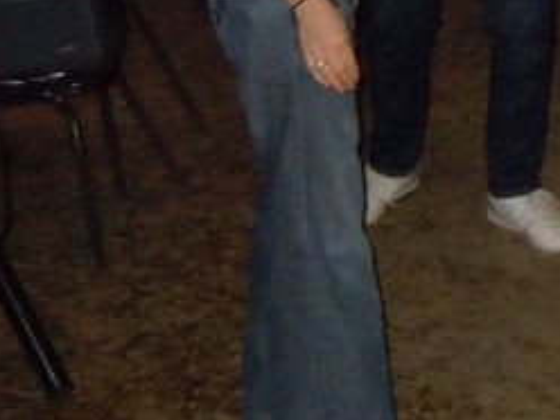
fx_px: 2346
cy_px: -178
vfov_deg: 10.0
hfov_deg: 13.0
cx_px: 777
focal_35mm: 145
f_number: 3.8
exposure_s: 1/30
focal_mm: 8.1
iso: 800
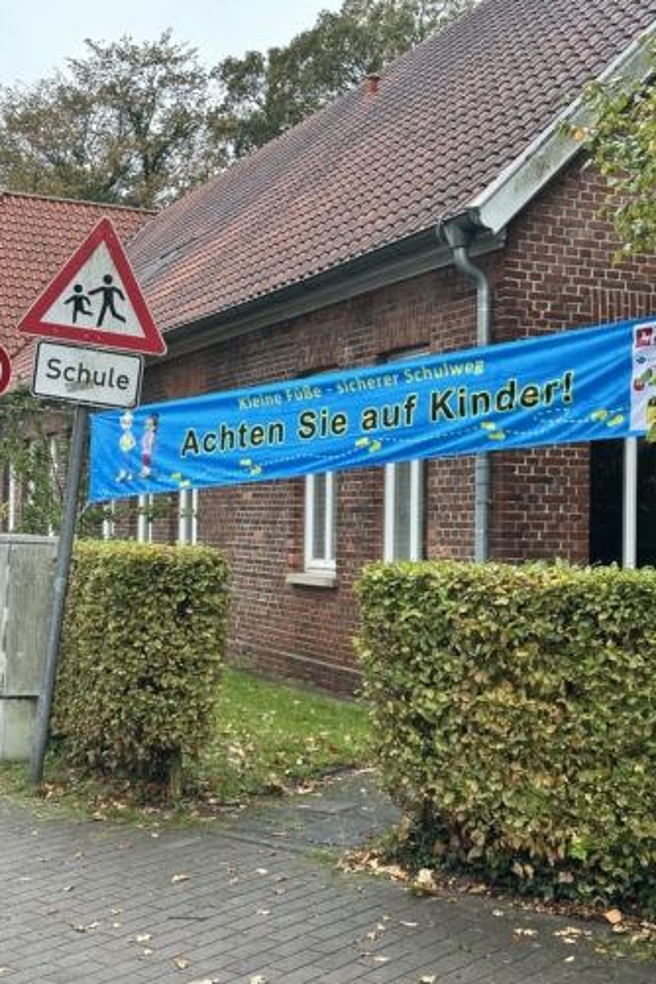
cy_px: 493
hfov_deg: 26.5
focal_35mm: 51
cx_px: 354
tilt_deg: +1.4
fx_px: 1394
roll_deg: -1.7
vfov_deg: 38.9
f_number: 1.78
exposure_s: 1/78
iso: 80
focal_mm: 6.86
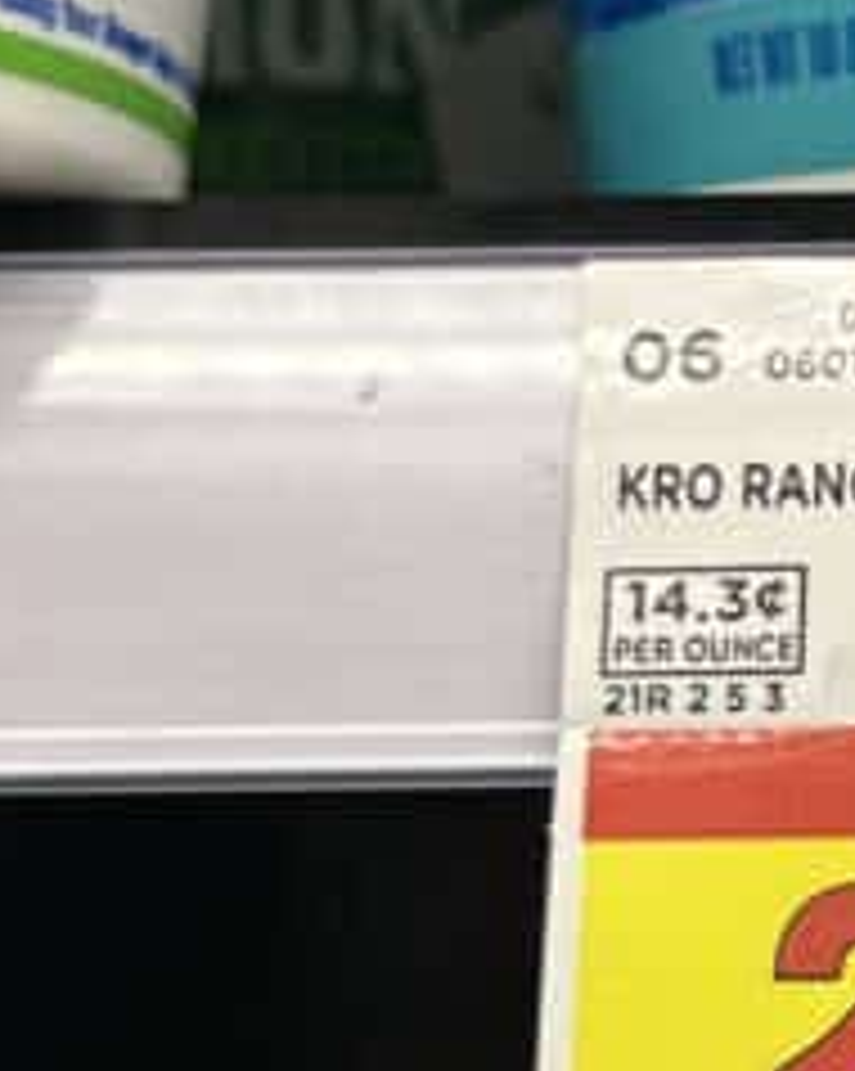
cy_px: 536
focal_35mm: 101
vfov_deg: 19.0
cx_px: 1134
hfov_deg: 14.5
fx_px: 3199
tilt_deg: +3.1
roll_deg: +1.6
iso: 64
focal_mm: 6.86
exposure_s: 1/120
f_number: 1.78
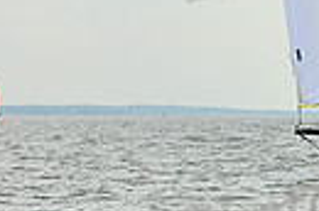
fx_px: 3562
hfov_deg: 5.0
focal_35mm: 403
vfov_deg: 3.4
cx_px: 658
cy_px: 31
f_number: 8
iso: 320
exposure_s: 1/1250
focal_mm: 90
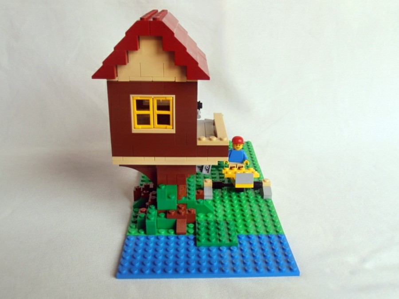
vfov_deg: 38.7
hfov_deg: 50.1
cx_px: 200
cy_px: 150
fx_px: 426
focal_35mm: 37
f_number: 3.9
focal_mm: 6.61
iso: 80
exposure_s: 1/60
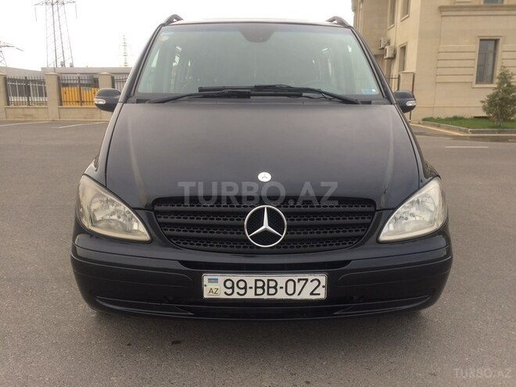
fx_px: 432
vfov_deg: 48.2
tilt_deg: -12.8
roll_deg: +2.2
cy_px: 194
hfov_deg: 61.7
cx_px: 258
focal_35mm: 29
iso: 32
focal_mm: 4.15
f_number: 2.2
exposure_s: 1/50
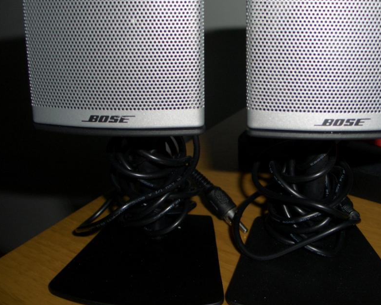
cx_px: 230
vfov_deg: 35.6
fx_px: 474
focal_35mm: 42
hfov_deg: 43.6
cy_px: 138
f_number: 2.8
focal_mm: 7.1
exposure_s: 1/60
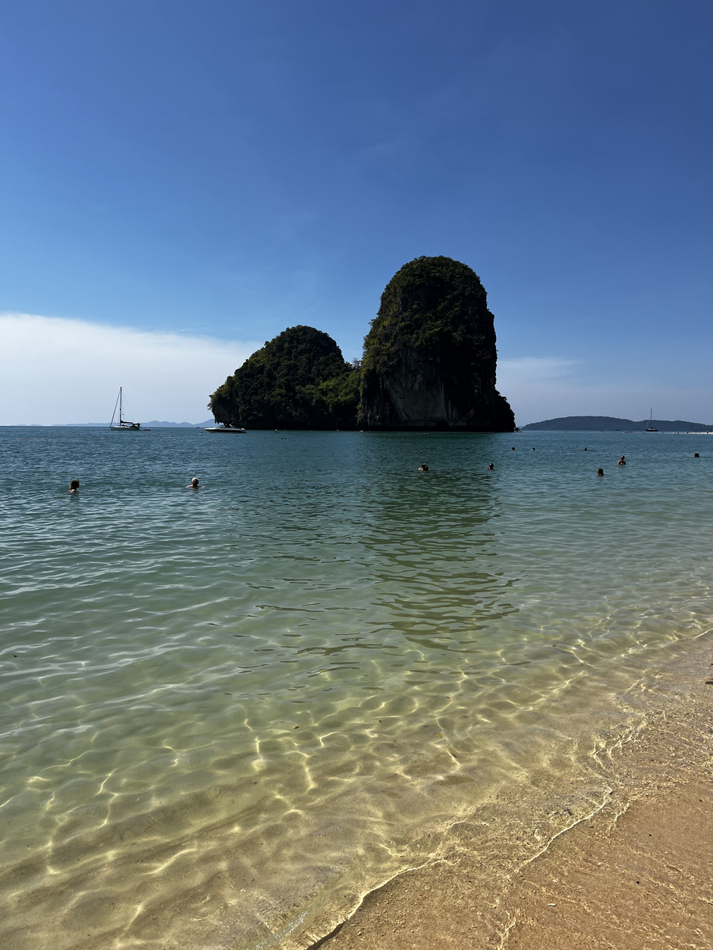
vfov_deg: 67.3
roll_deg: -0.6
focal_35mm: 26
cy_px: 475
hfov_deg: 53.1
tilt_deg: -4.6
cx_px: 356
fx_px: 714
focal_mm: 5.7
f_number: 1.5
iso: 50
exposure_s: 1/7463
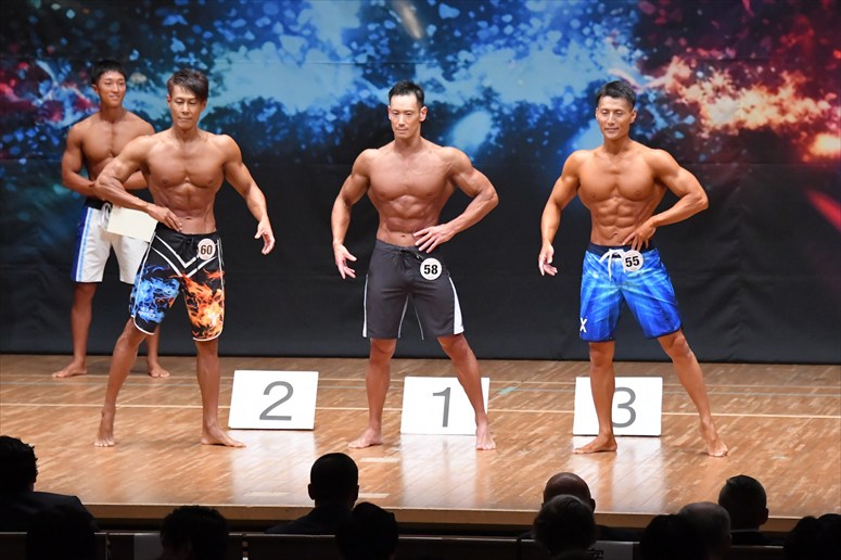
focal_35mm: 202
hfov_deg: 10.2
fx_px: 4717
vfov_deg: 6.8
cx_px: 420
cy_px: 280
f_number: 5.6
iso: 8000
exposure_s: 1/400
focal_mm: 135
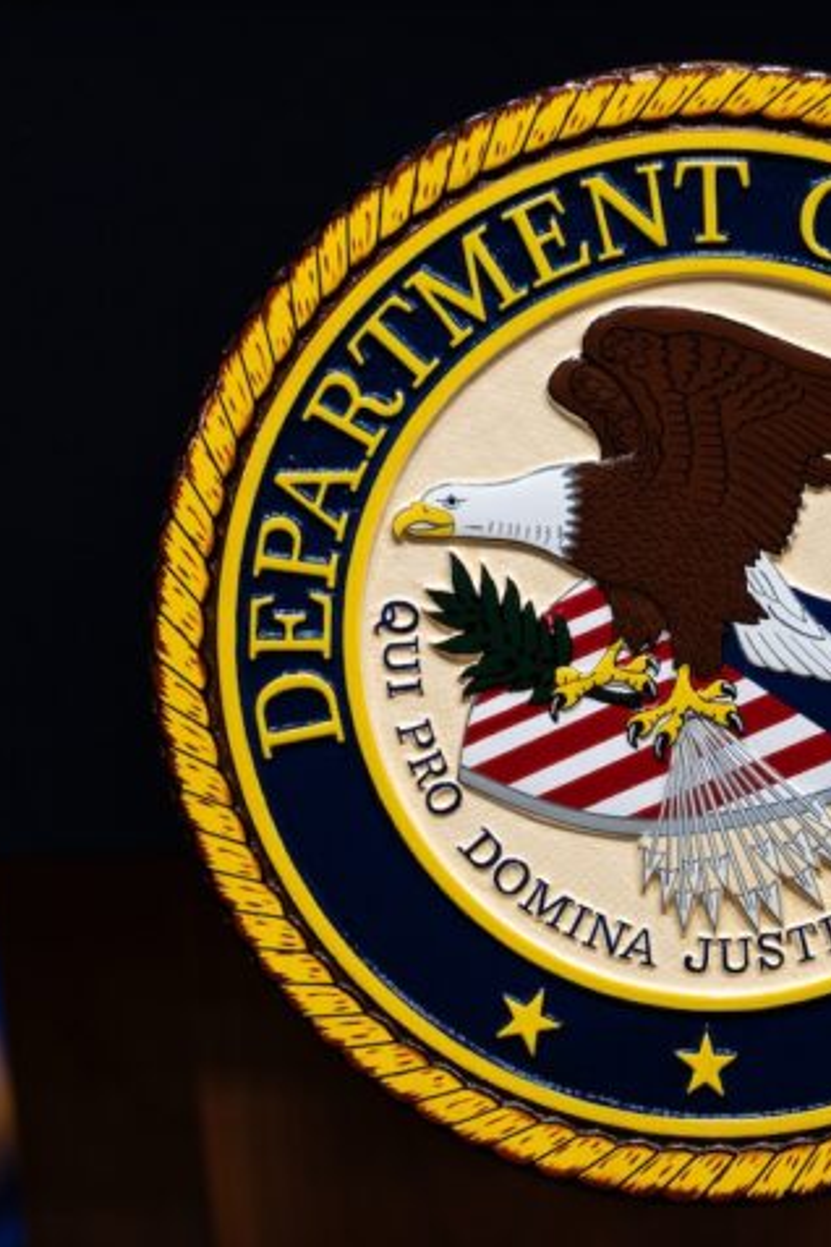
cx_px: 742
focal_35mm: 145
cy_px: 622
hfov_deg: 9.4
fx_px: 5020
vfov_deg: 14.2
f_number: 2
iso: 640
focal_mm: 96
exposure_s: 1/500
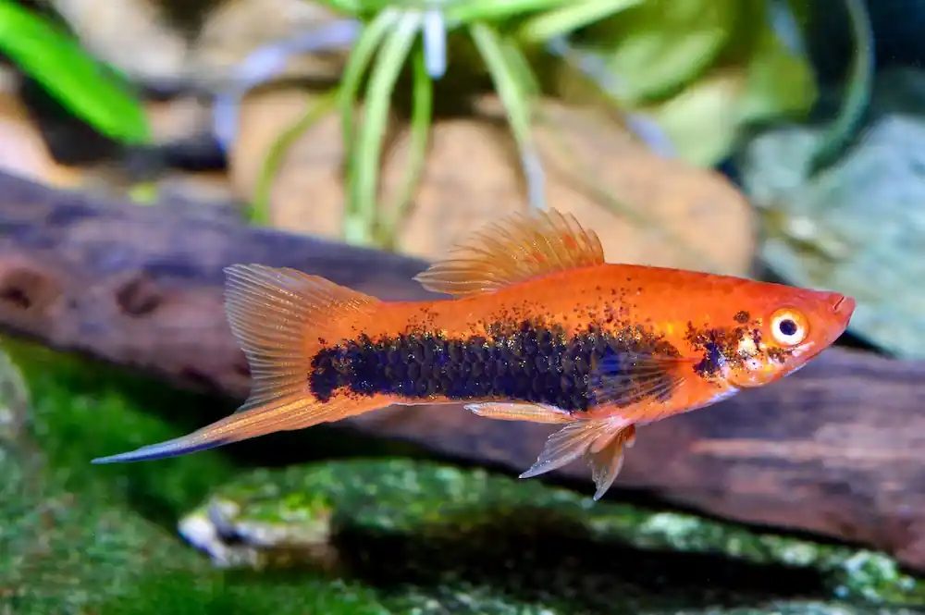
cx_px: 462
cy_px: 308
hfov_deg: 13.1
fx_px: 4043
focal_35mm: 158
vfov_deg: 8.7
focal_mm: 105
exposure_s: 1/125
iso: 400
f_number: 16
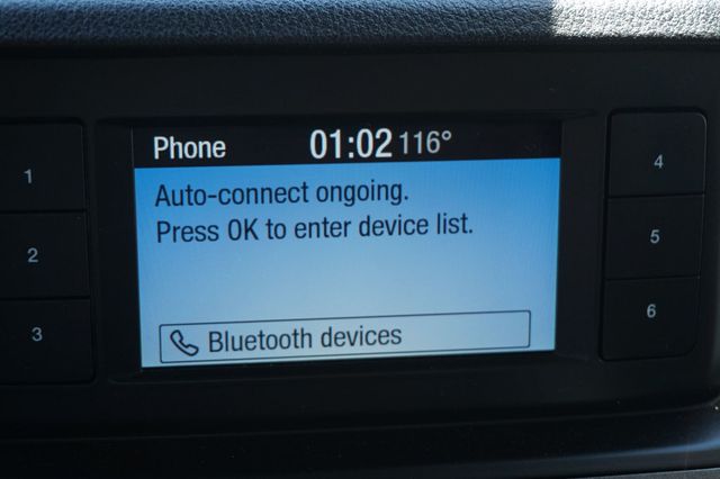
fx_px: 1319
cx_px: 360
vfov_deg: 20.6
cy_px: 240
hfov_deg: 30.5
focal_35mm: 66
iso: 200
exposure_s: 1/80
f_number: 5.6
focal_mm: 44
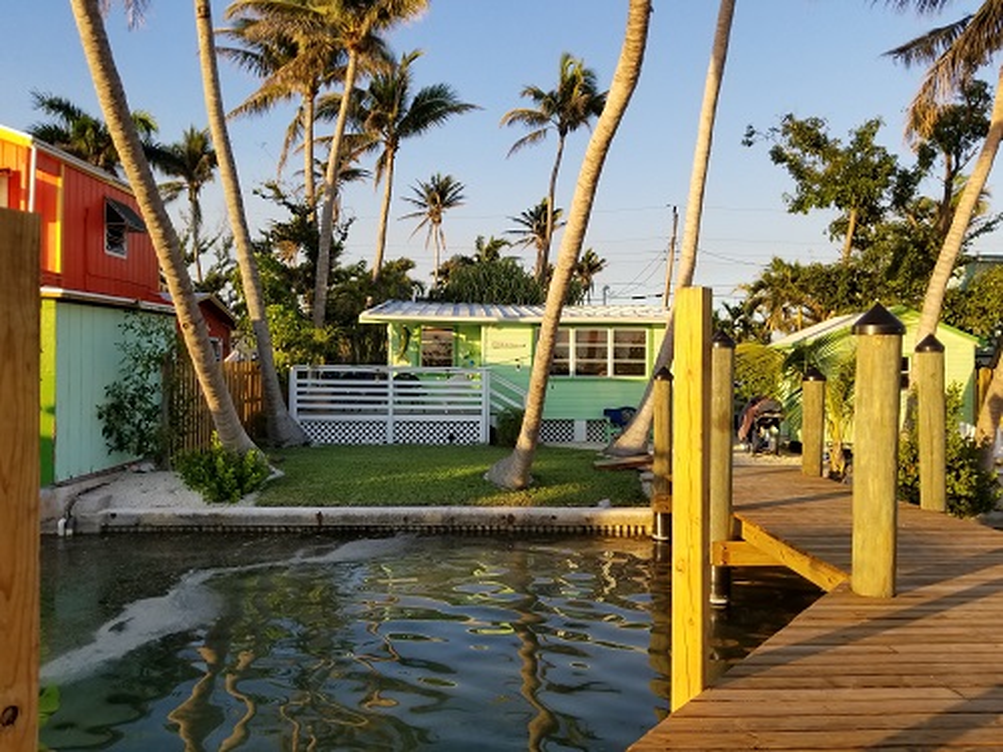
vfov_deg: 53.1
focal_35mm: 26
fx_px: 753
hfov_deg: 67.3
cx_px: 502
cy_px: 376
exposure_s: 1/782
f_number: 1.7
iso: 50
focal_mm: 4.25
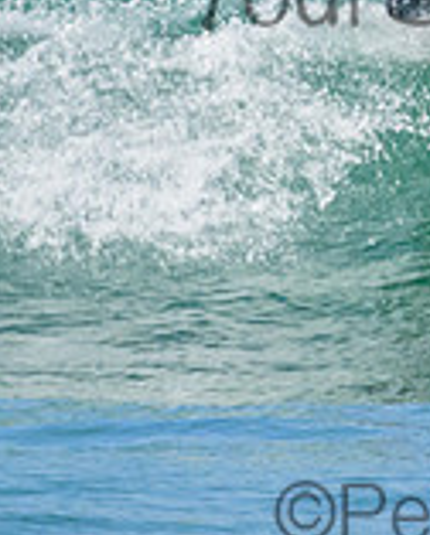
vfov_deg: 0.7
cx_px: 539
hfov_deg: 0.6
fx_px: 44043
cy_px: -53
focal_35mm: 2774
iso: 2800
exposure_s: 1/1600
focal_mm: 800
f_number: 11
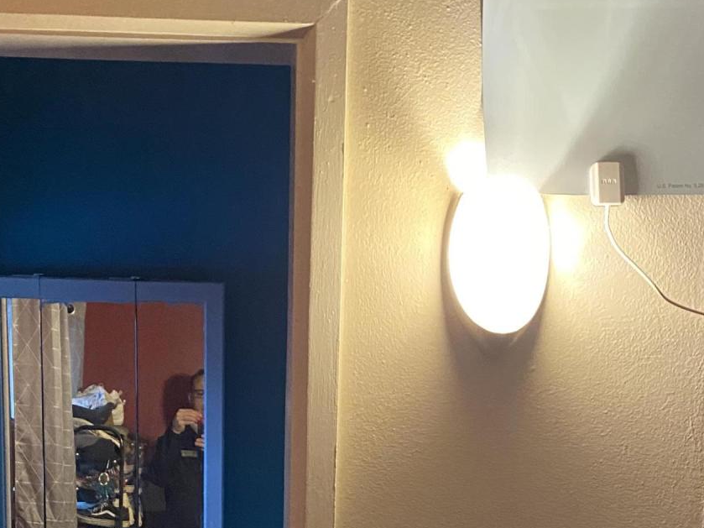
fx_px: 1261
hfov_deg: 31.2
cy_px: 655
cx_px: 300
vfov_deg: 21.7
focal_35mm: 62
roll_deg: -0.8
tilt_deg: -8.3
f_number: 1.8
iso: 800
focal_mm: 4.25
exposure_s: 1/30
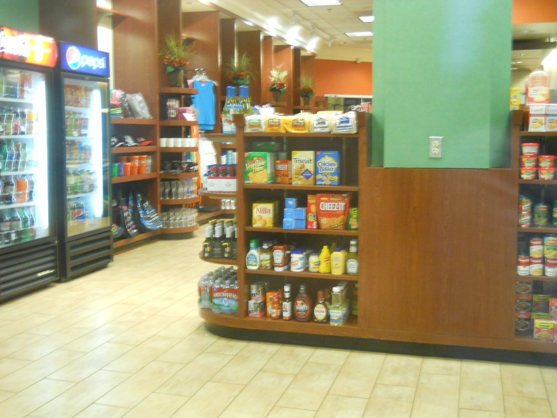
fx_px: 660
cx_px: 278
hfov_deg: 45.8
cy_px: 209
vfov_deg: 35.1
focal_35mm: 41
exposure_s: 1/10
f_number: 3.1
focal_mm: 6.72
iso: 400
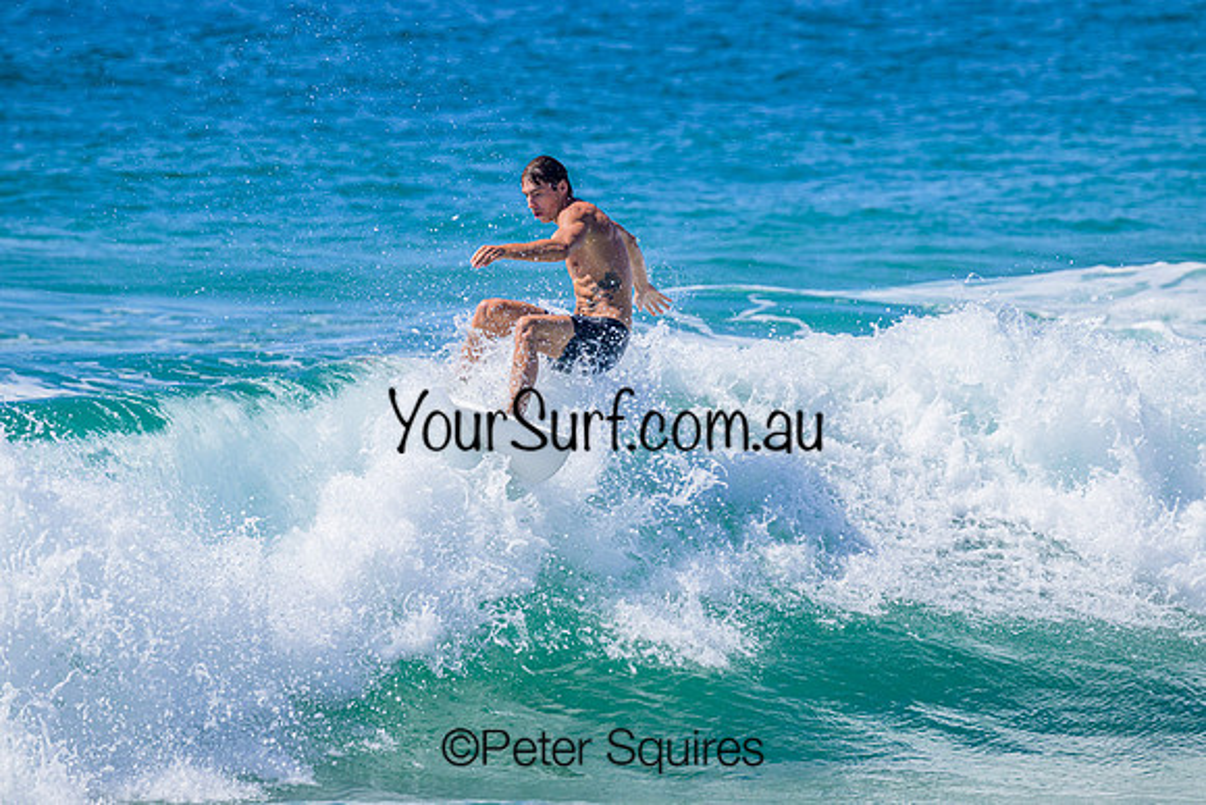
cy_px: 402
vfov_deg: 2.4
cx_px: 603
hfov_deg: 3.6
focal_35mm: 580
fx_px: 19434
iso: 800
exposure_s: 1/2000
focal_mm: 580
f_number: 11
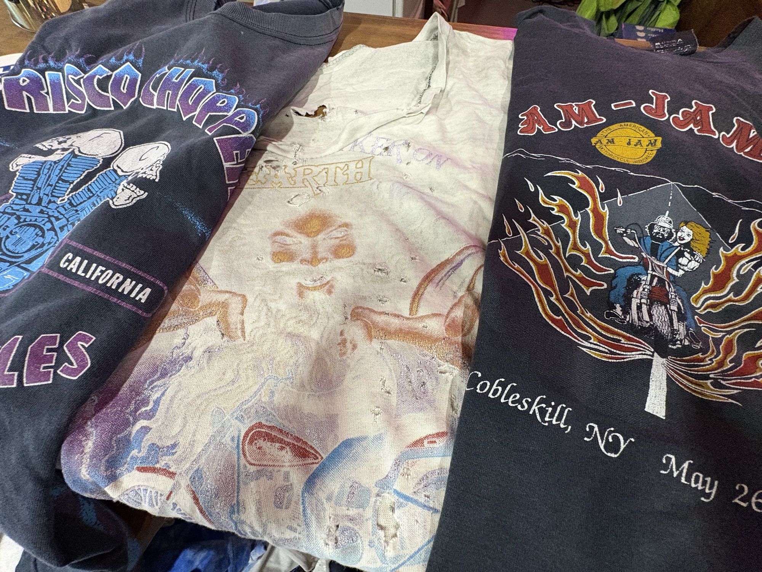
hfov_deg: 102.1
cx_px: 381
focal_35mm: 14
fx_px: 308
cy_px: 286
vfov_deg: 85.7
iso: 500
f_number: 2.2
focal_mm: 2.22
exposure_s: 1/60
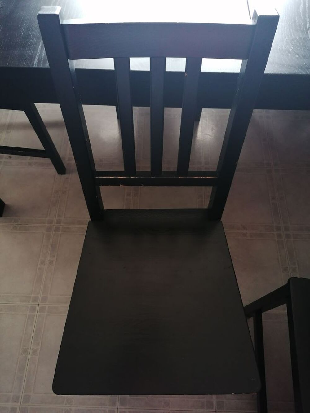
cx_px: 155
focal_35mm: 27
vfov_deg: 65.3
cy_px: 206
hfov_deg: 51.4
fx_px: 322
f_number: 1.8
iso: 500
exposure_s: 1/25
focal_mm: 4.75
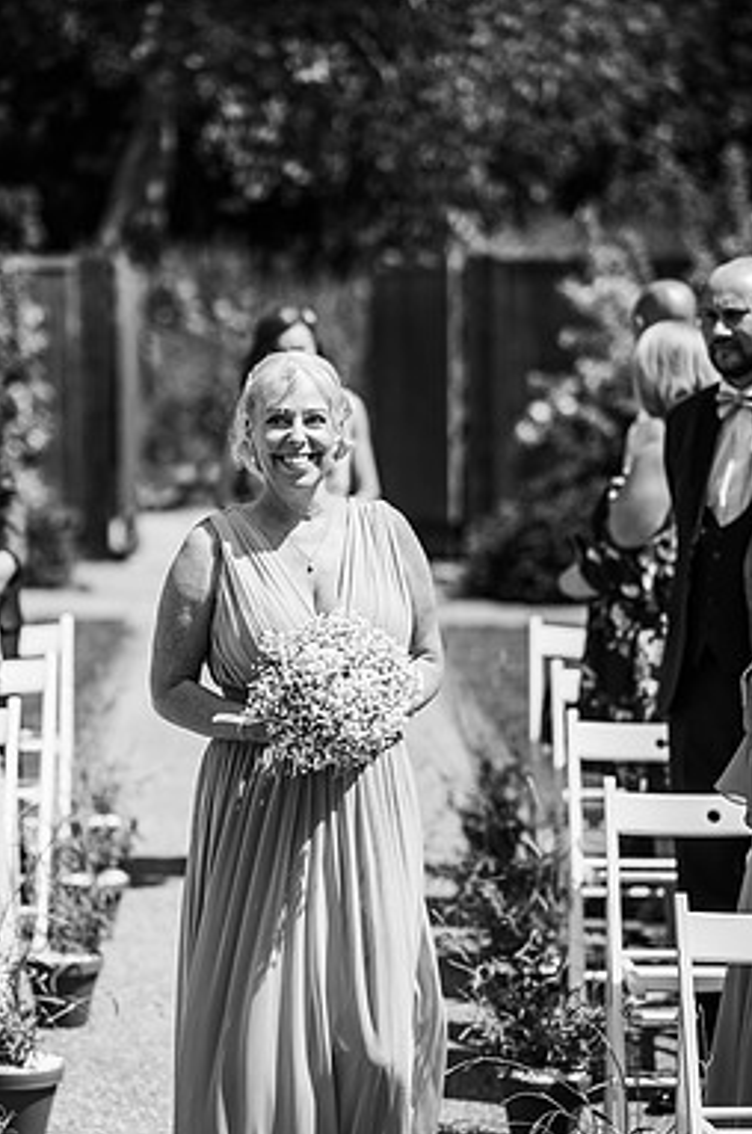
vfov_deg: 20.4
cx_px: 321
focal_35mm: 100
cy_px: 651
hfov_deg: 13.6
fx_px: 3144
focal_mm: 85
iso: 100
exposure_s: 1/5000
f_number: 2.2
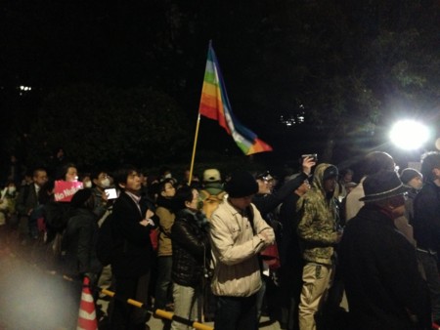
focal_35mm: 33
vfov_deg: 43.0
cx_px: 220
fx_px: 420
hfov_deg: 55.3
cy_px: 165
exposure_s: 1/15
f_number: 2.4
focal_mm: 4.13
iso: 800
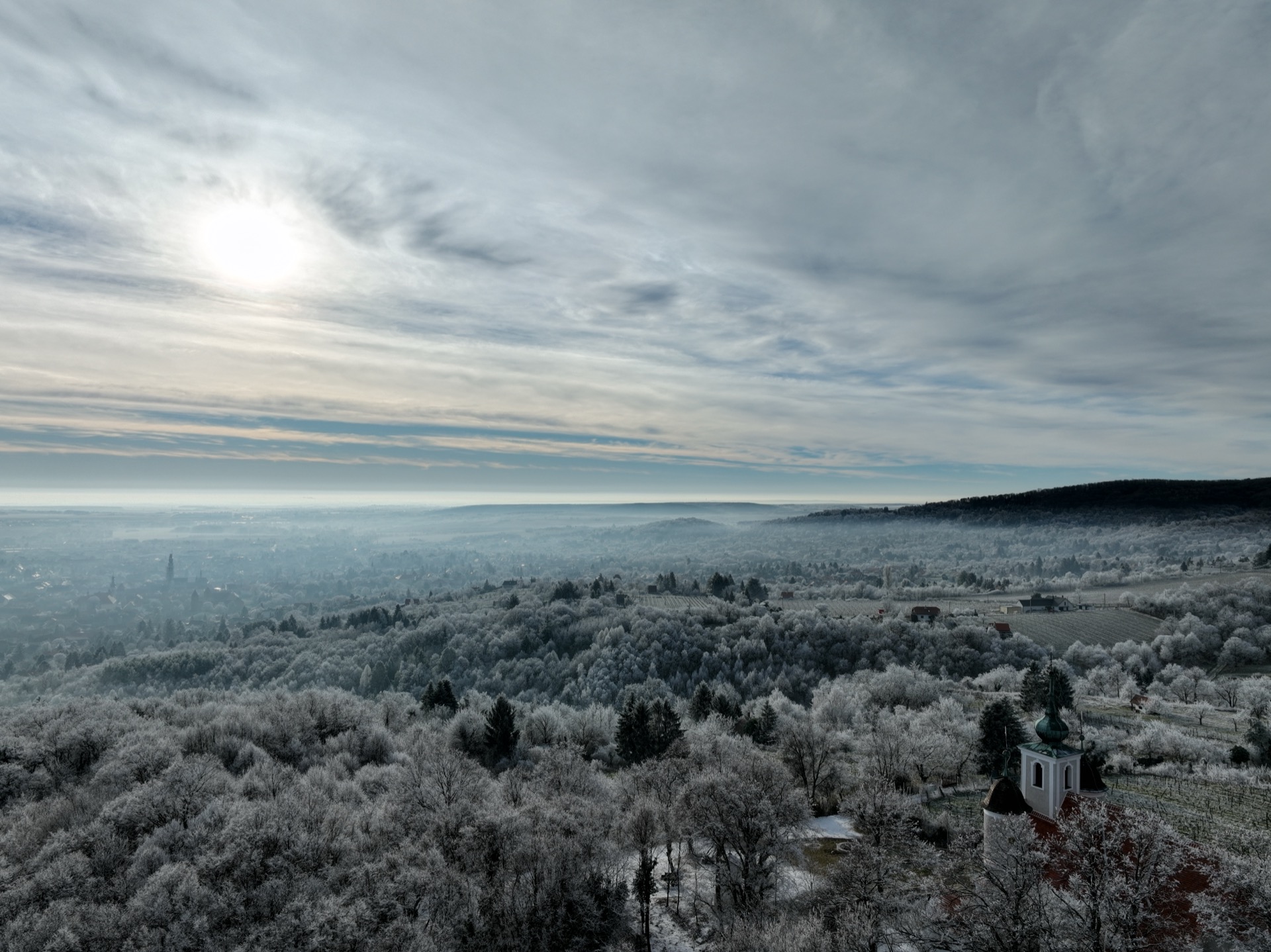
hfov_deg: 71.6
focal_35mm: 24
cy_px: 476
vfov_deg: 56.8
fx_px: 881
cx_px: 636
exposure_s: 1/8000
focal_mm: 12.29
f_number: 3.2
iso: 300
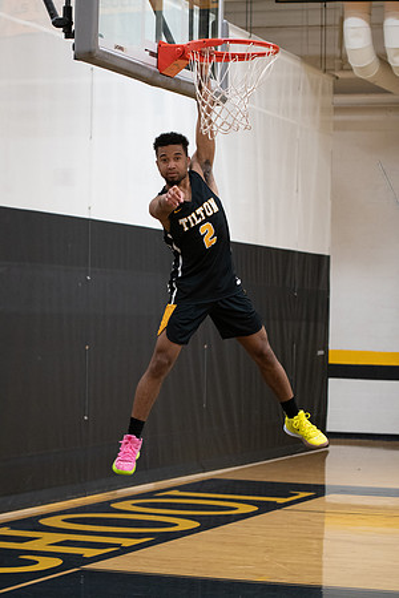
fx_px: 1745
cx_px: 200
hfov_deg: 13.0
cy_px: 299
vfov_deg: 19.5
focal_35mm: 105
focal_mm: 70
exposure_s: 1/200
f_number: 2.8
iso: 2000
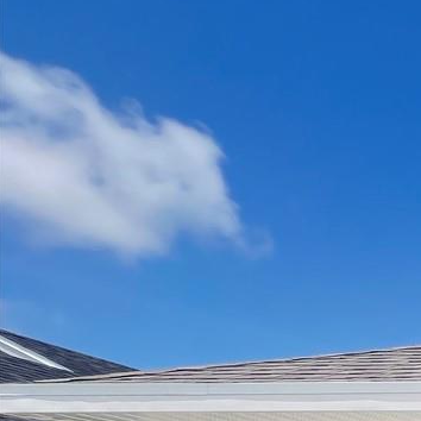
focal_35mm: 52
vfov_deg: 28.2
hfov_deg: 16.6
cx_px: 949
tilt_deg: +6.6
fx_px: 716
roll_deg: -0.9
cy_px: 517
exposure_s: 1/619
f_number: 1.8
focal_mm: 1.57
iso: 32
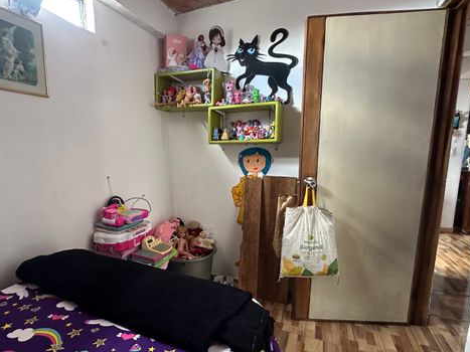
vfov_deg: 65.6
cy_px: 201
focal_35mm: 20
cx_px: 199
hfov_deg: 81.2
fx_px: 271
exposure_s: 1/60
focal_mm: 2.22
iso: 400
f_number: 2.2
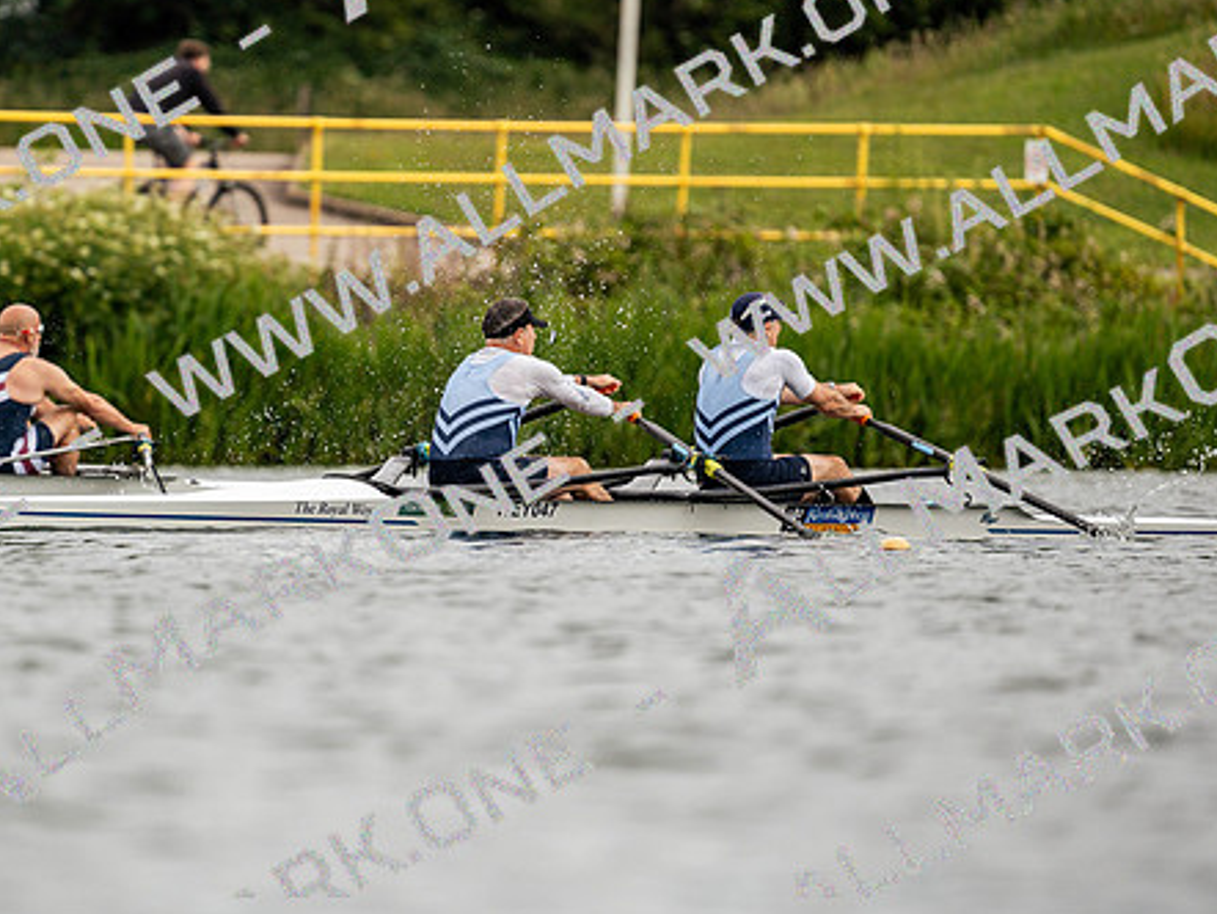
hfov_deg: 2.6
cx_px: 487
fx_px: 26628
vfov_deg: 2.0
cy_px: 425
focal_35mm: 757
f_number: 6.3
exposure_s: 1/2000
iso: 320
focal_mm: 600
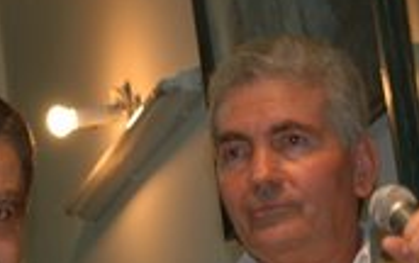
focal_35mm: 139
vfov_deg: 9.4
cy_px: 246
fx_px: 1589
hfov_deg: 15.0
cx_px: 149
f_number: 3.8
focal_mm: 32
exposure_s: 1/50
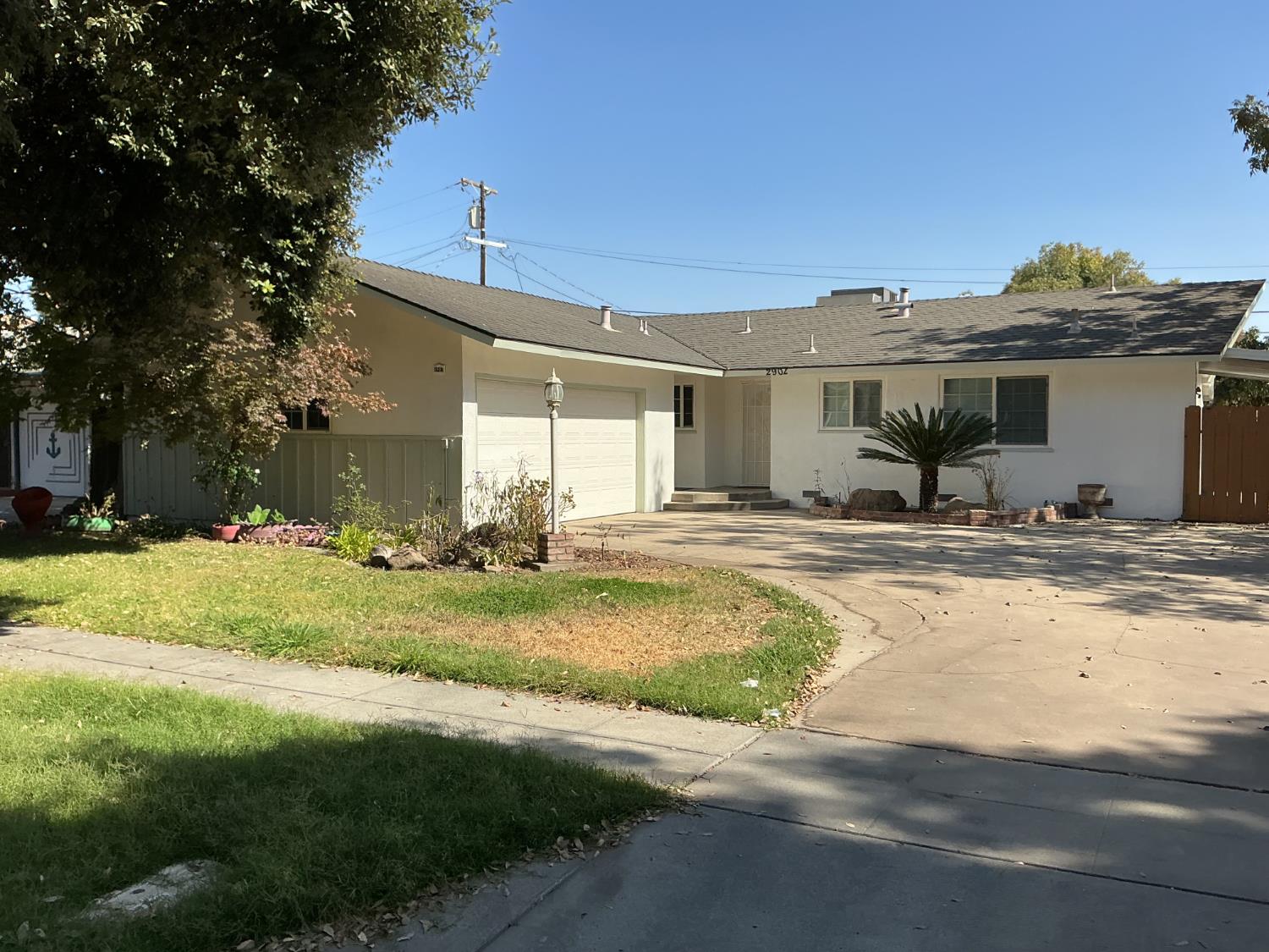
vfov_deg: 48.2
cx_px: 634
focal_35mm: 29
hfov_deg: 61.7
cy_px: 476
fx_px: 1063
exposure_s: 1/1534
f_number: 1.8
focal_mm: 3
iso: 25
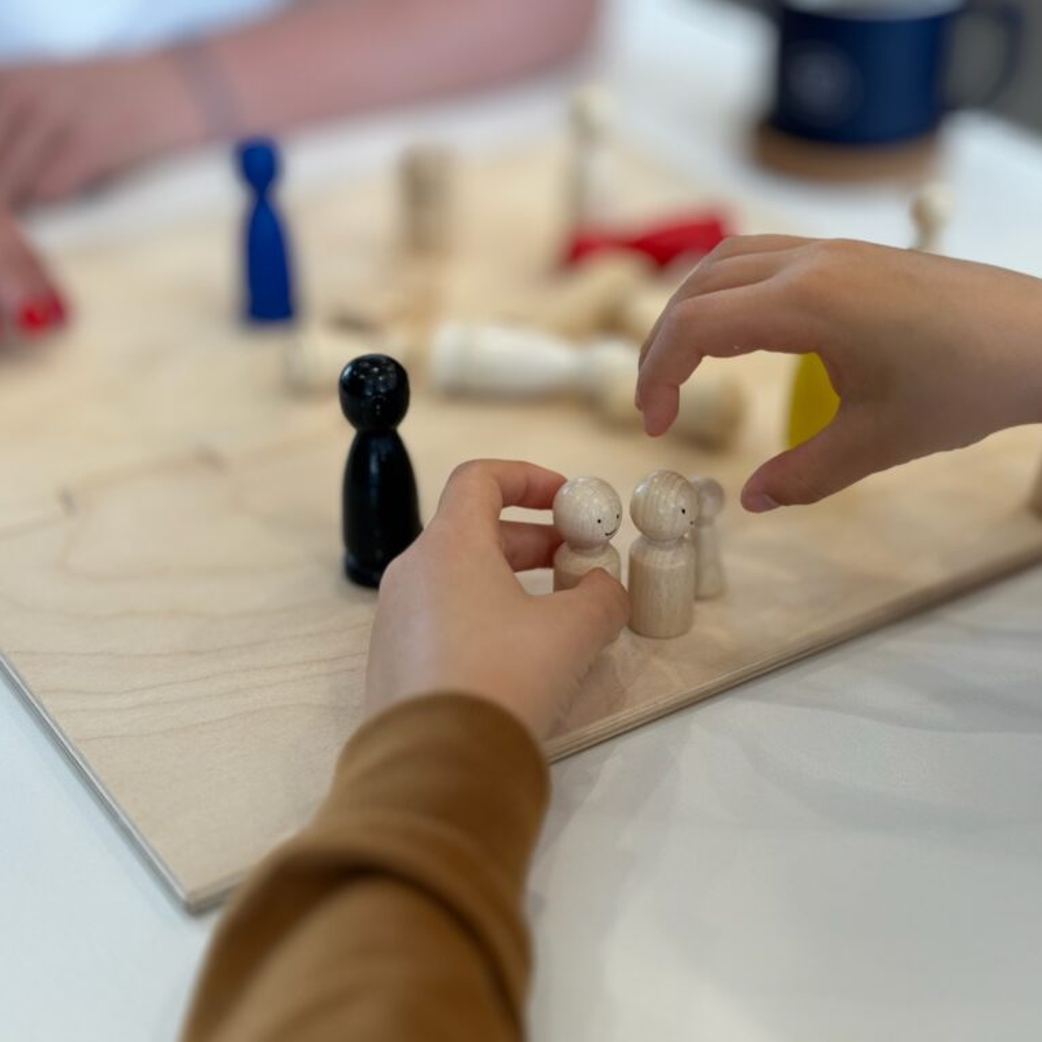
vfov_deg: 30.0
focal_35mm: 57
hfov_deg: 30.0
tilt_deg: -30.2
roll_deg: -1.5
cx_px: 589
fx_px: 1941
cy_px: 518
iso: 50
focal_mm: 6.76
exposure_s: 1/171
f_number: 1.78
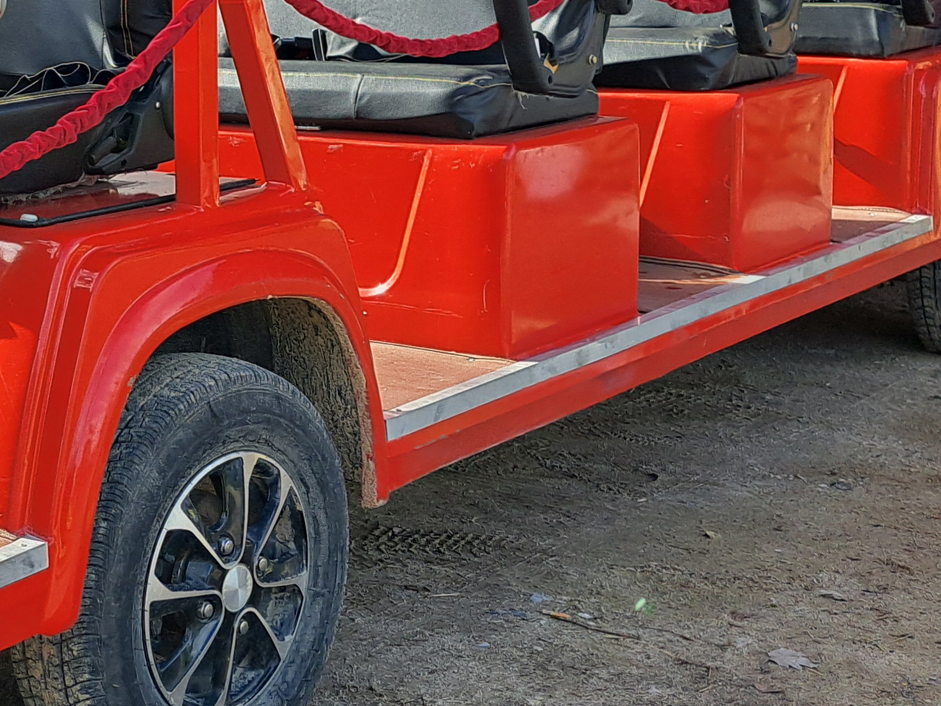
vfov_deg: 19.9
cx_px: -54
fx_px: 1984
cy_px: 111
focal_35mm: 73
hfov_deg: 25.1
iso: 50
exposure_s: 1/667
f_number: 1.8
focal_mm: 5.23
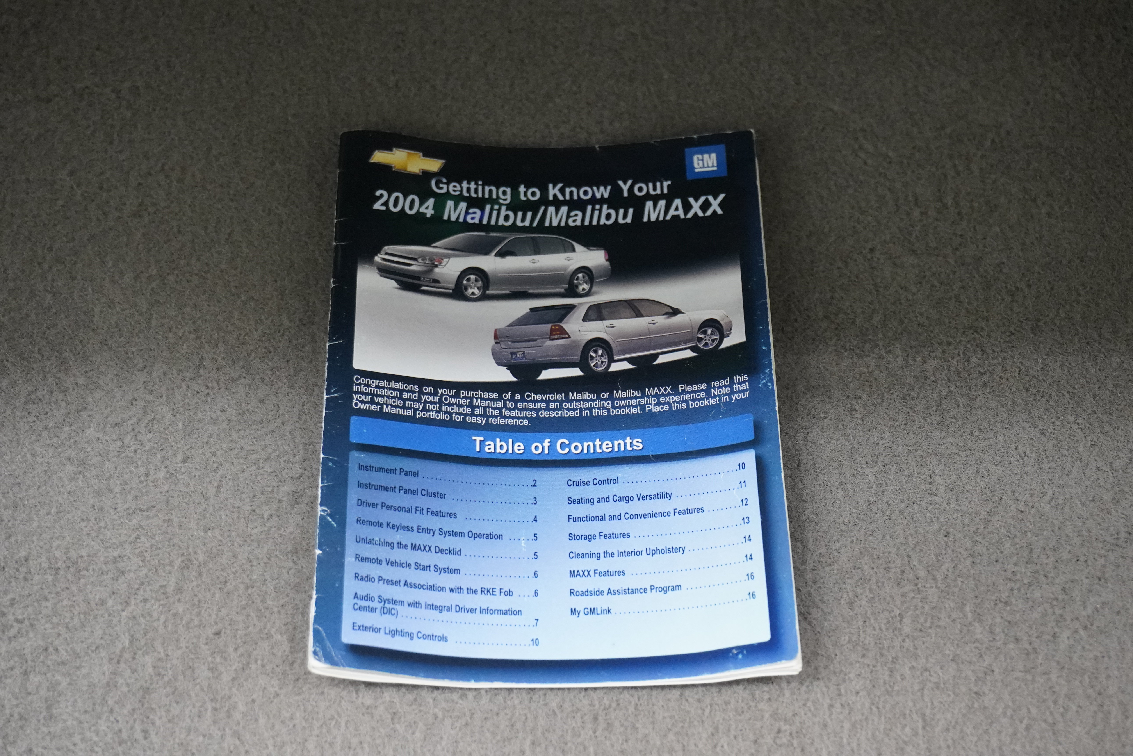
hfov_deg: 32.9
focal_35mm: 61
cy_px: 378
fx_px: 1920
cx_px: 566
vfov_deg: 22.3
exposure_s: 1/160
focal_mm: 41
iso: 3200
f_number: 5.6
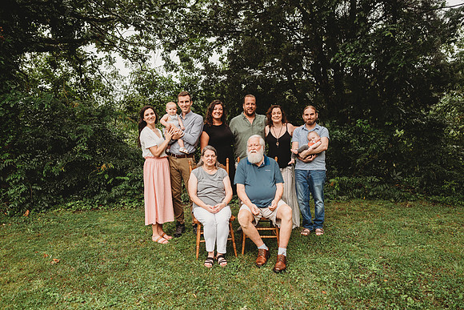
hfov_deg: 70.1
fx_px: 331
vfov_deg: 50.2
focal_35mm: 26
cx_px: 223
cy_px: 155
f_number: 3.5
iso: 400
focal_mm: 24
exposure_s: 1/160
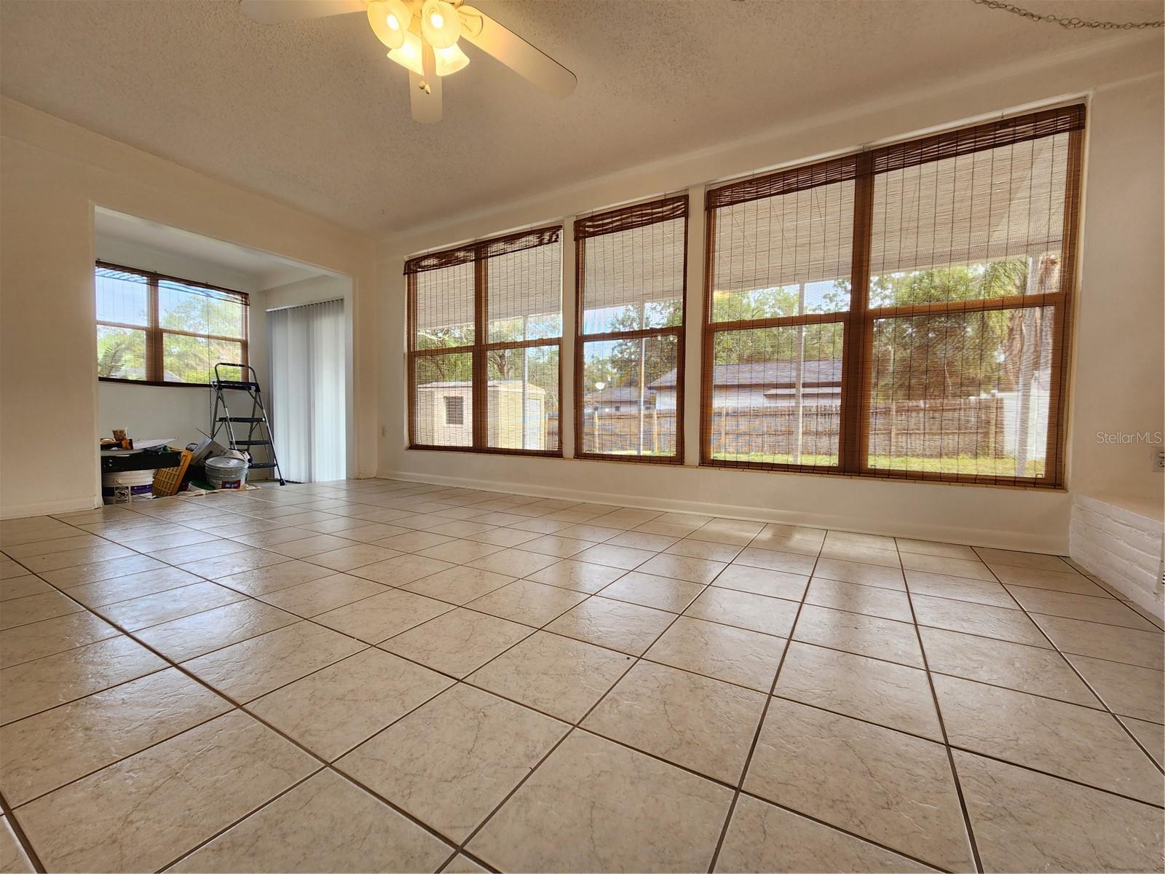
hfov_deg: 106.2
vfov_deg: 89.9
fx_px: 438
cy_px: 437
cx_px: 582
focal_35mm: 13
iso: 64
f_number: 2.2
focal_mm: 2.2
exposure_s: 1/60
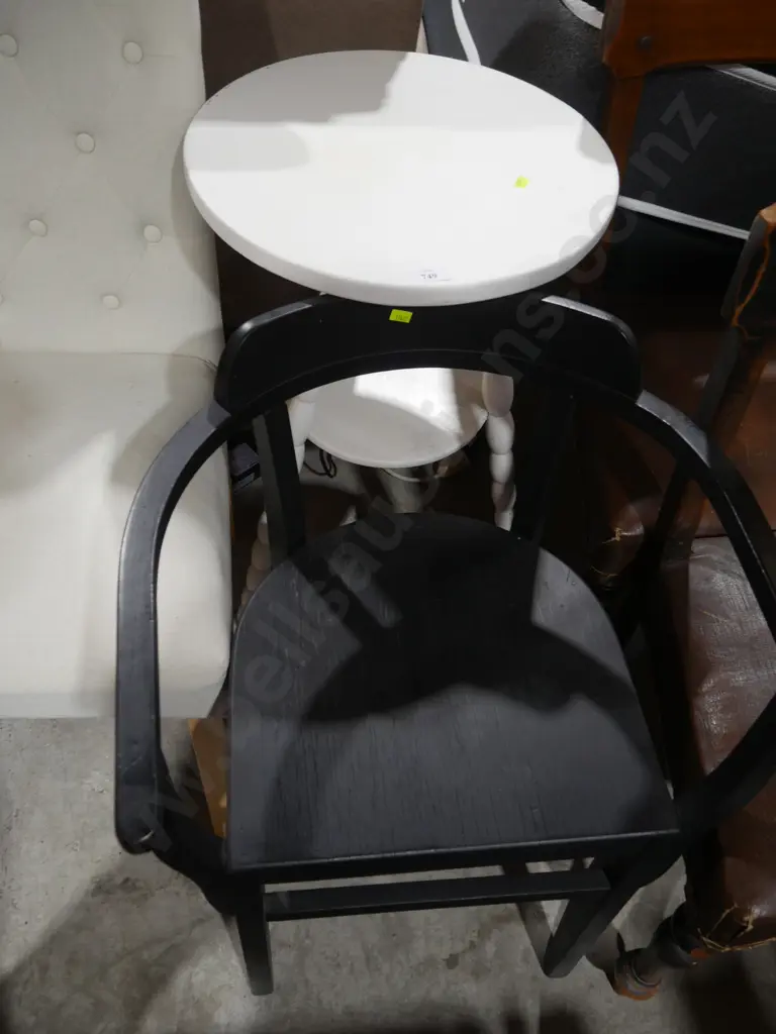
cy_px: 517
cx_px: 388
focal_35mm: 30
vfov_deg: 60.0
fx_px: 897
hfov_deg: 46.8
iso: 500
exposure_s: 1/60
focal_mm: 15
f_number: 3.6
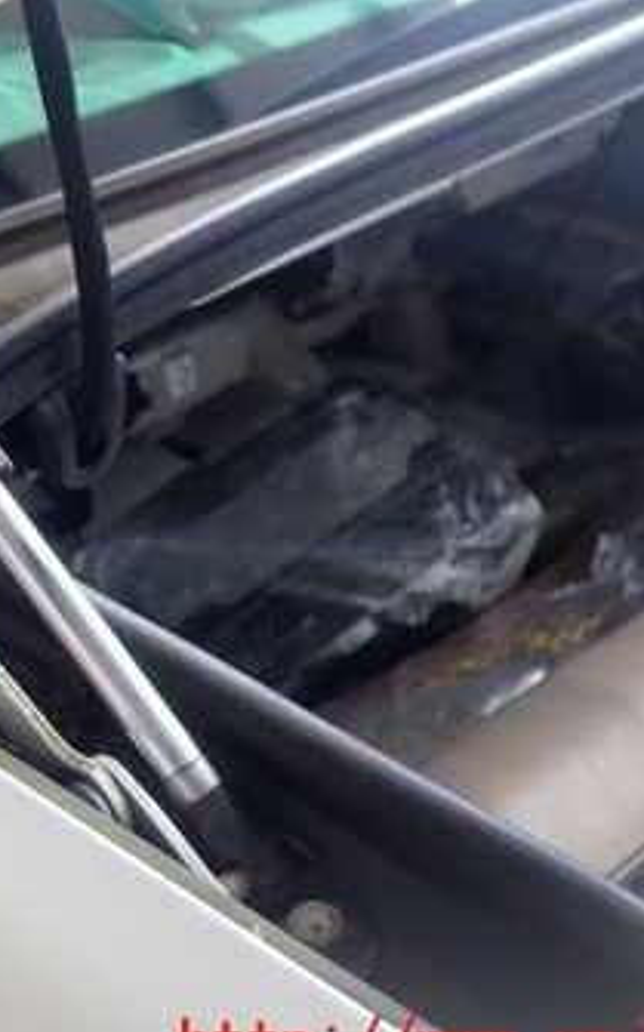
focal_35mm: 57
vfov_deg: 35.5
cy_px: 394
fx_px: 1603
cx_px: -49
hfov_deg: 21.6
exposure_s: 1/125
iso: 160
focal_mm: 5.4
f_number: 2.3
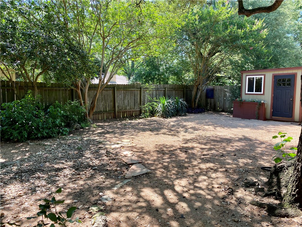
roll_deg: -0.5
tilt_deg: -4.1
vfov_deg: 53.1
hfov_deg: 67.3
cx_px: 151
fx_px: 227
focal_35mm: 26
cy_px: 114
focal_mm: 4.25
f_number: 1.8
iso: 32
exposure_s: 1/231
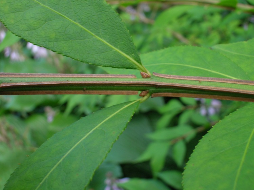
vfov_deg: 25.2
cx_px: 127
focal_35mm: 58
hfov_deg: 33.3
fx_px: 425
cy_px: 95
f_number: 5.9
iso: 50
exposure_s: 1/24.8
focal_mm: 9.7
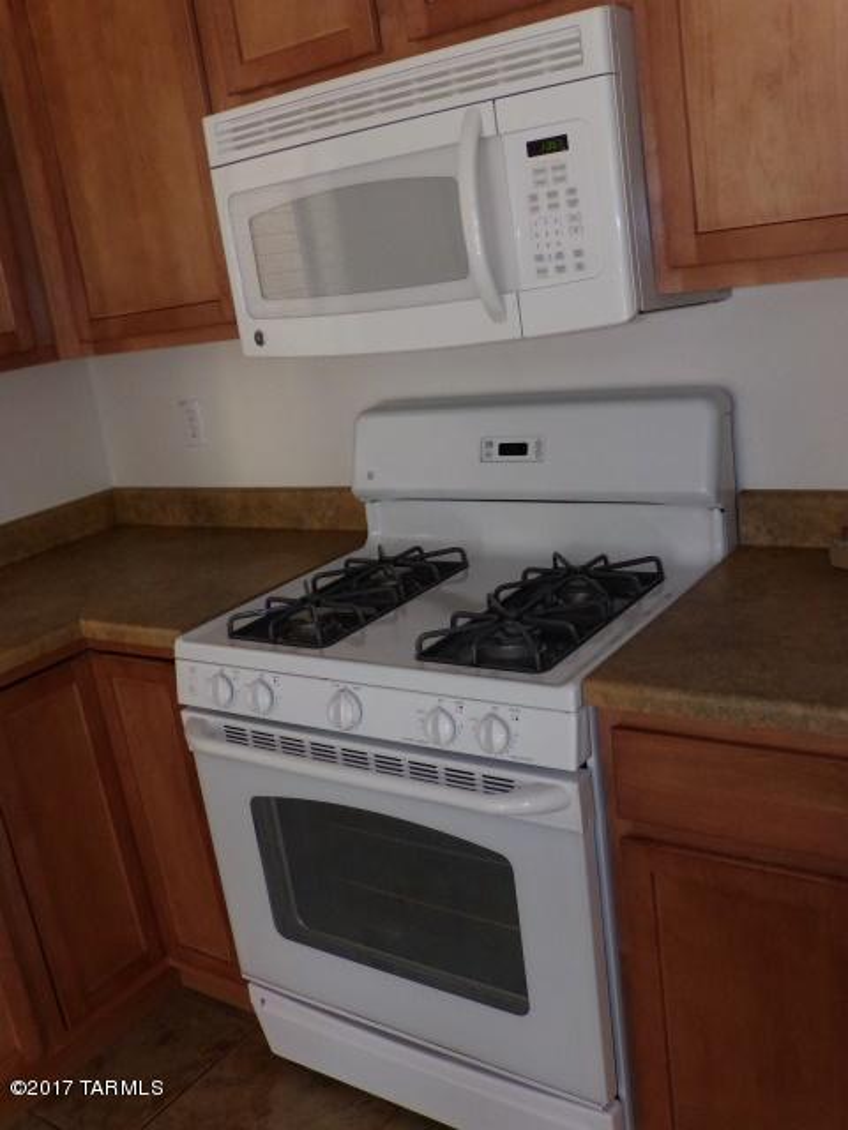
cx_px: 424
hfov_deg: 42.9
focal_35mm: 33
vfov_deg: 55.4
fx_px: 1078
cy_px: 565
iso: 200
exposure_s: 1/34
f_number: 3.4
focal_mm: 5.9
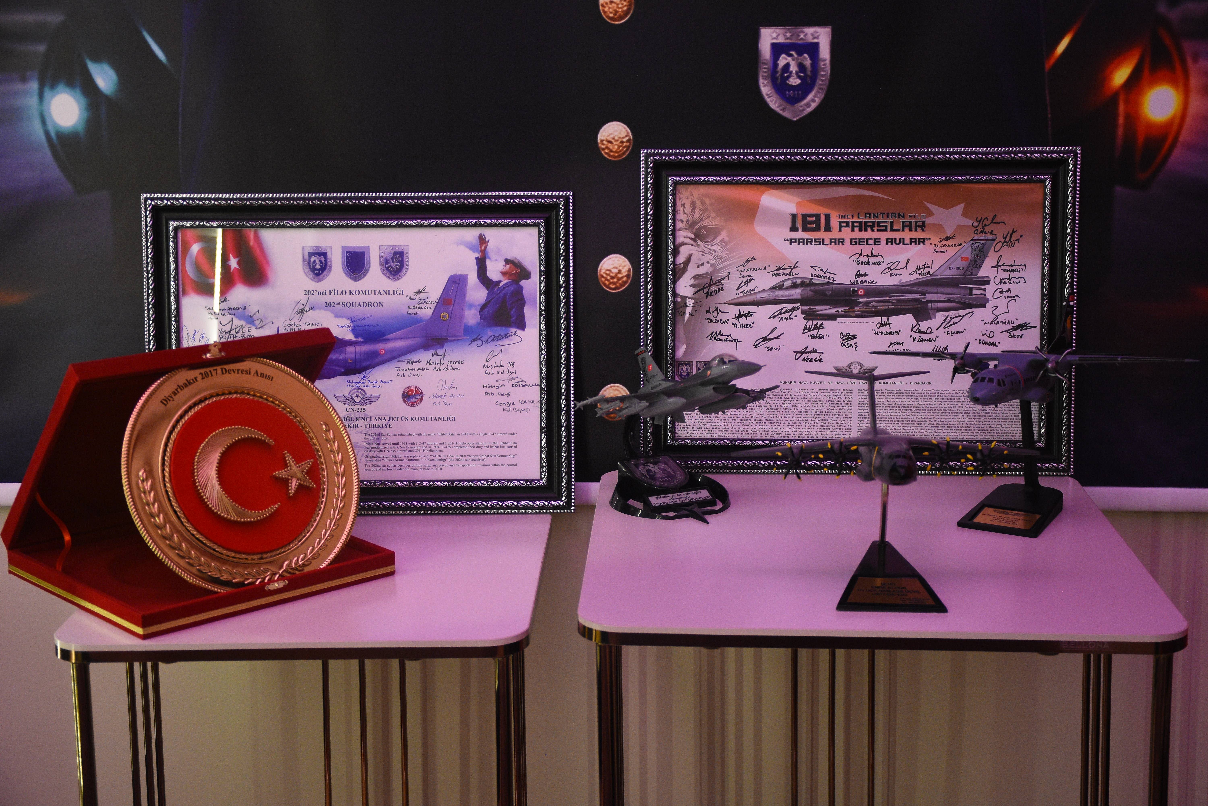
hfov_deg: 35.1
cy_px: 403
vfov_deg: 23.8
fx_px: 1913
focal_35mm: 57
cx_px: 604
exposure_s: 1/30
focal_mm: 38
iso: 1600
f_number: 4.2
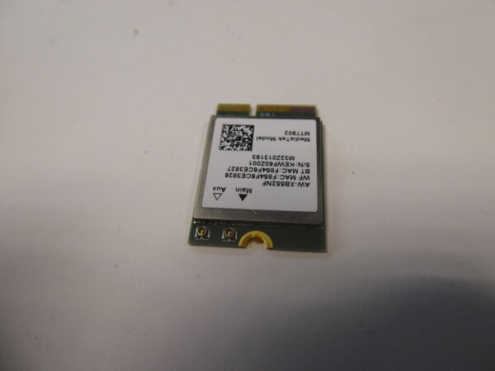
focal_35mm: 25
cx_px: 248
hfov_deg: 69.4
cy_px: 186
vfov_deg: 54.9
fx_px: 357
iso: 200
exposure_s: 1/60
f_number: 3.3
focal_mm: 4.3
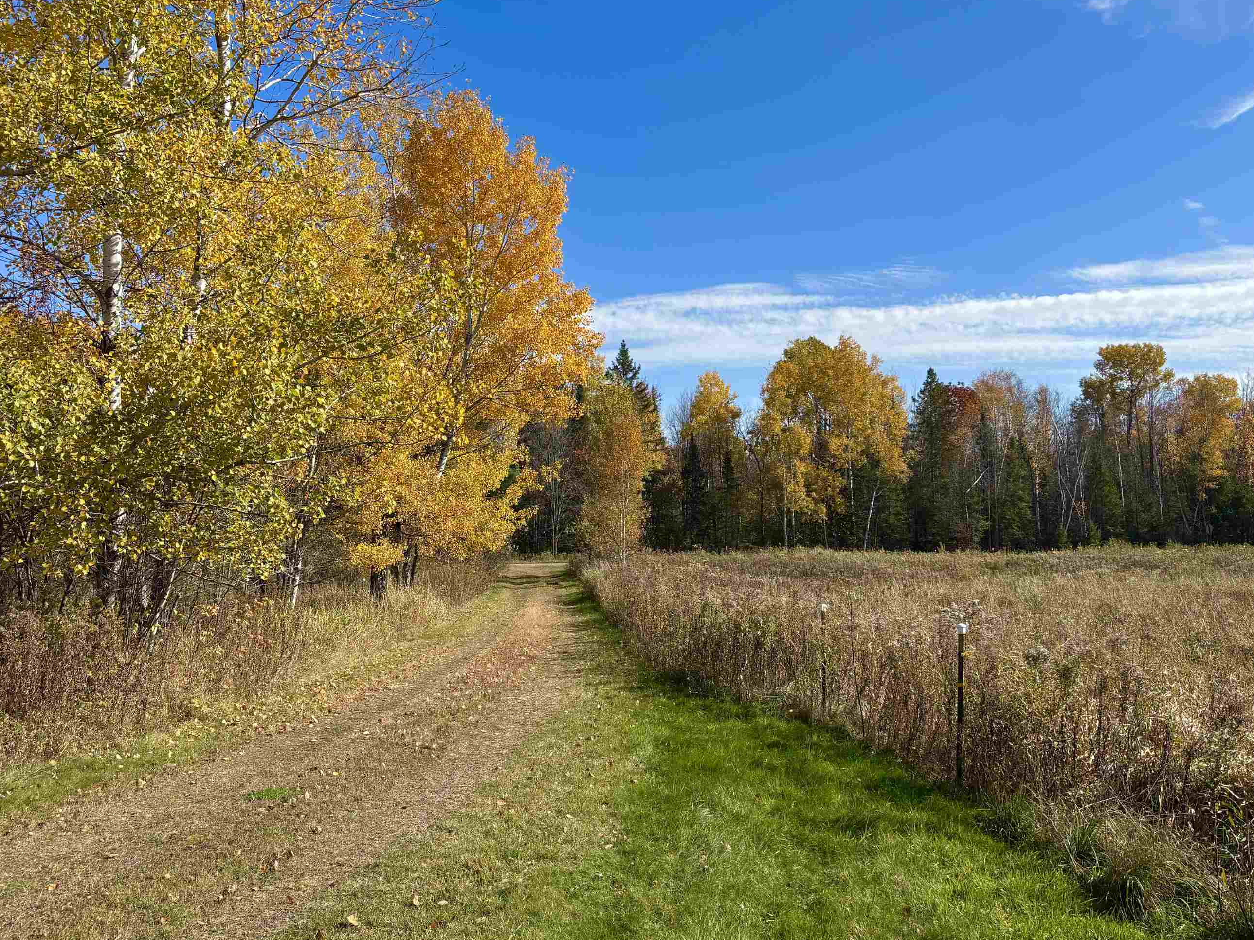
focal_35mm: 31
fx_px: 1123
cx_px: 645
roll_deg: +0.6
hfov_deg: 58.3
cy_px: 430
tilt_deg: +6.0
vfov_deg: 45.4
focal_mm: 5.96
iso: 50
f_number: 1.6
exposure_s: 1/3021
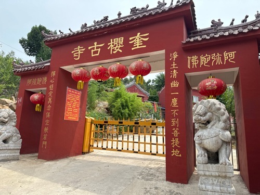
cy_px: 98
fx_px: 180
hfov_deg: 71.6
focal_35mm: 24
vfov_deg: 56.8
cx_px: 130
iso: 80
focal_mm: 6.86
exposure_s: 1/2410
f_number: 1.78
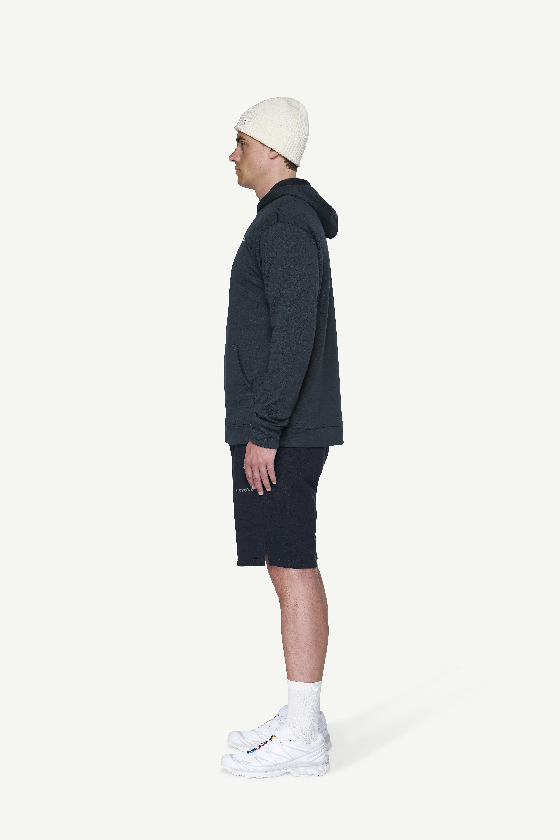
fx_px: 1633
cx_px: 280
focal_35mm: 70
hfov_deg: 19.5
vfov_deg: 28.8
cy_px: 420
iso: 100
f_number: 5.6
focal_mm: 70
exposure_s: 1/50
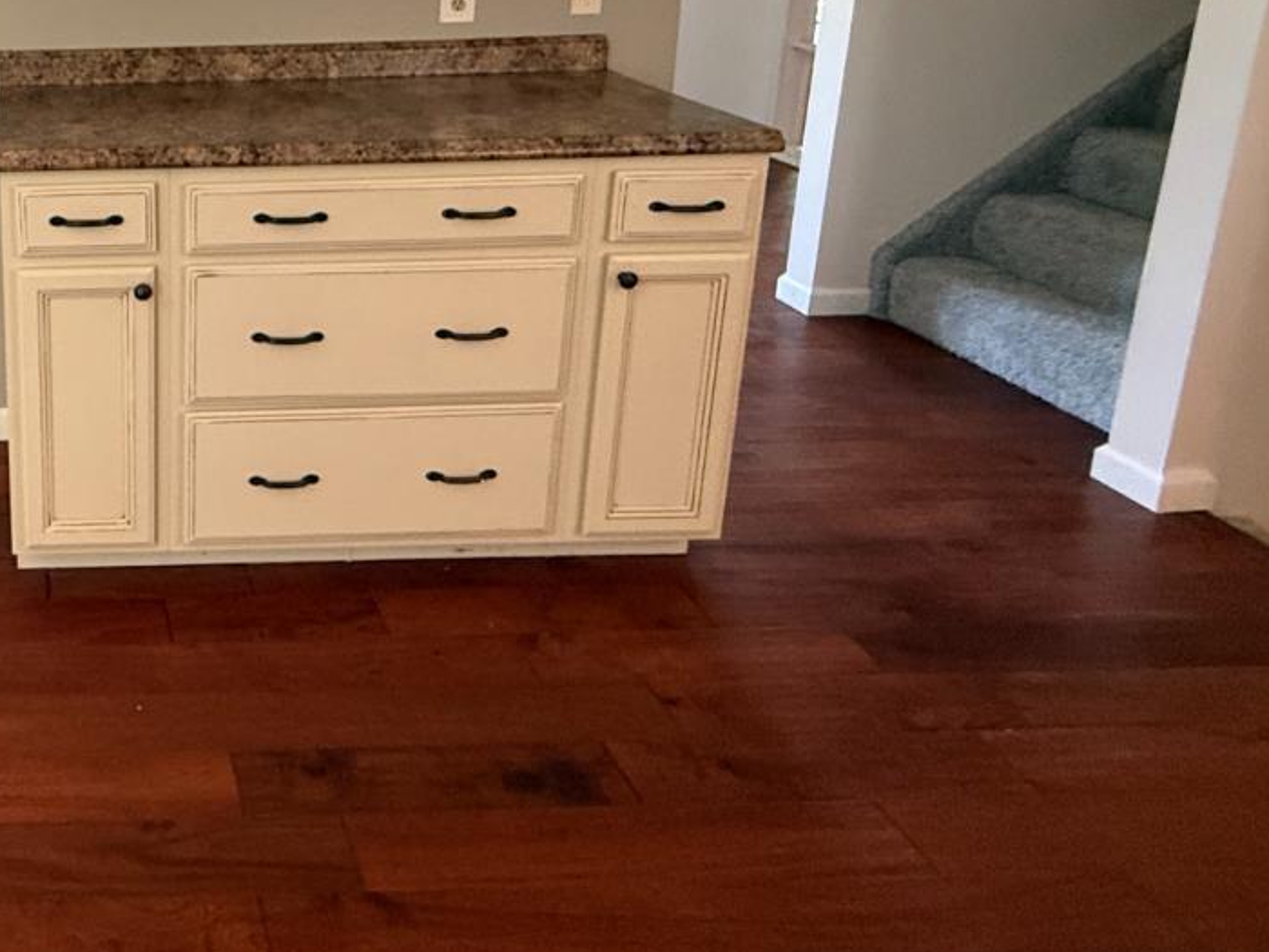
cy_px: 110
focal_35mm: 30
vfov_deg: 43.1
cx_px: 34
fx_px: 1100
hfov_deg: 50.1
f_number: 2.2
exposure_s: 1/60
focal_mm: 2.22
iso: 500
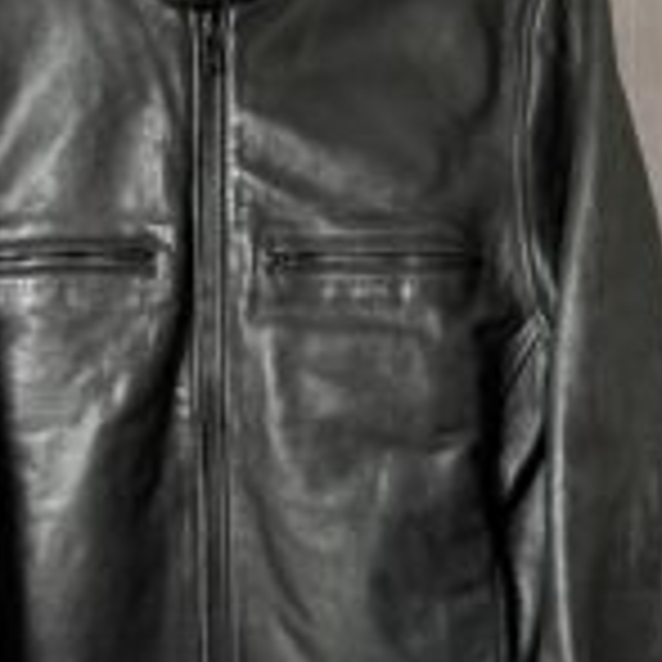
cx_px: 124
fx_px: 1103
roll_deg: +0.3
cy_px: 390
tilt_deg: -3.7
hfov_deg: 32.4
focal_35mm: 51
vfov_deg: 33.3
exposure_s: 1/33
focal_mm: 6.76
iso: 1000
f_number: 1.78
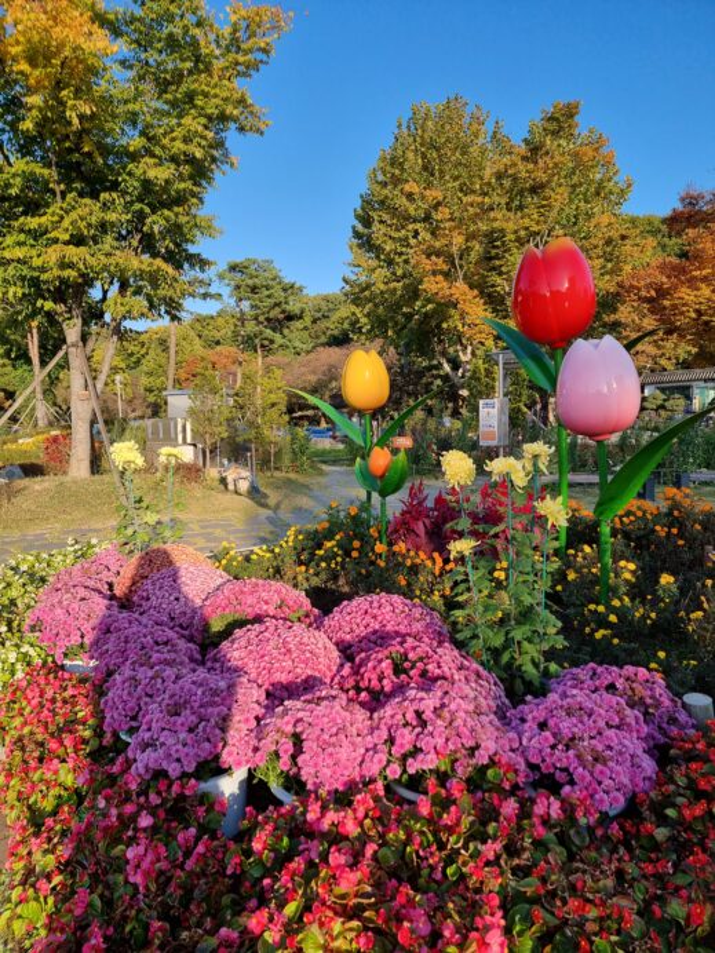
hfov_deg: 56.8
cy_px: 476
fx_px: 661
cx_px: 358
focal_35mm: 24
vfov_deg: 71.6
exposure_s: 1/394
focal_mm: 6.7
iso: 50
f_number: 1.8
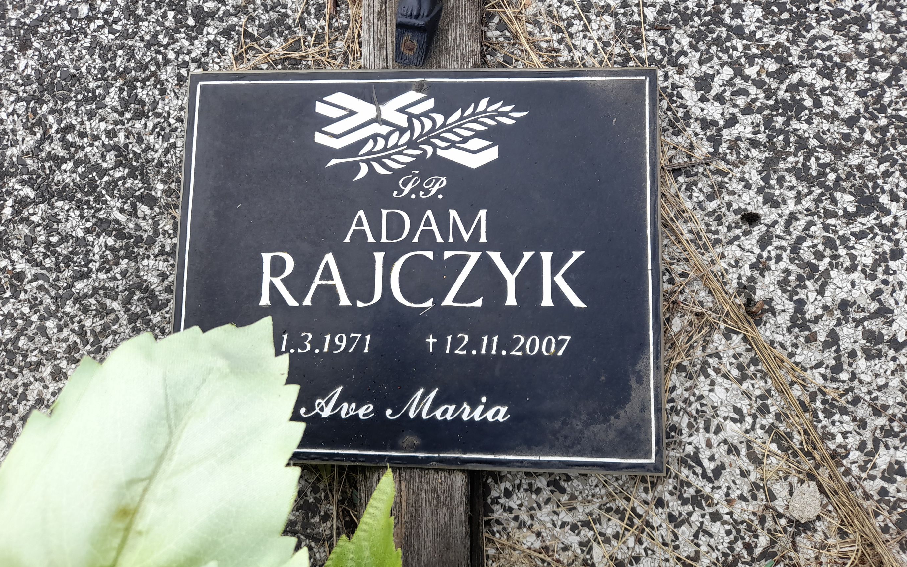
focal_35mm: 27
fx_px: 667
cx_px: 450
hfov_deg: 68.4
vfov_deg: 45.9
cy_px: 246
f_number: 2
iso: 20
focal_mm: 4.6
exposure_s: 1/287
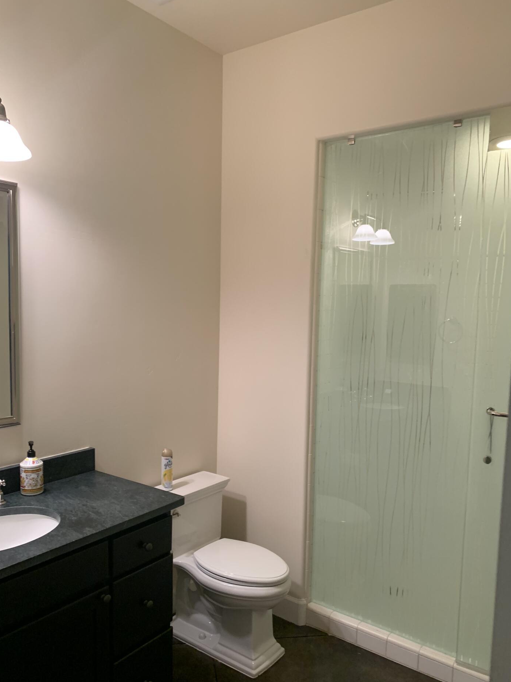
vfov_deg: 63.4
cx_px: 244
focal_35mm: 28
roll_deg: +0.1
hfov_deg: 49.7
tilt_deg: -5.2
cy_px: 359
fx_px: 551
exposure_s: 1/60
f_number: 1.8
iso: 160
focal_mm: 4.25
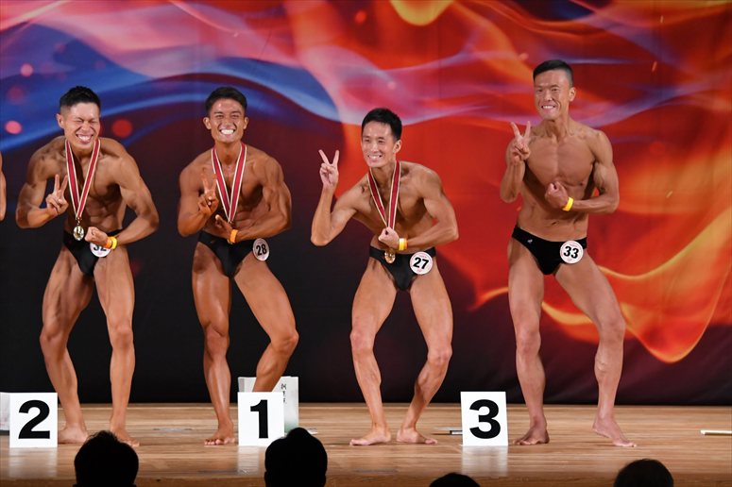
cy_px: 244
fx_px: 4573
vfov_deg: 6.1
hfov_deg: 9.2
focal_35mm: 225
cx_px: 366
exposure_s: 1/400
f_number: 5.6
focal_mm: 150
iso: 3200
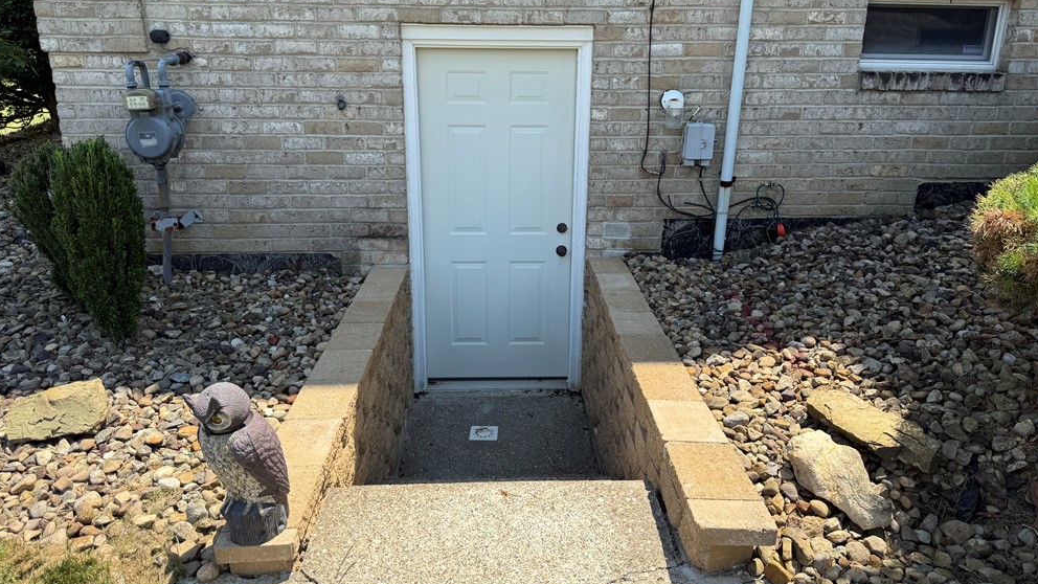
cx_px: 515
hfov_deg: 69.9
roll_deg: -0.7
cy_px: 256
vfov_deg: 42.8
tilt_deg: -15.5
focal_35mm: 27
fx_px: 743
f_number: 1.78
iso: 80
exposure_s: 1/2370
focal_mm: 6.76
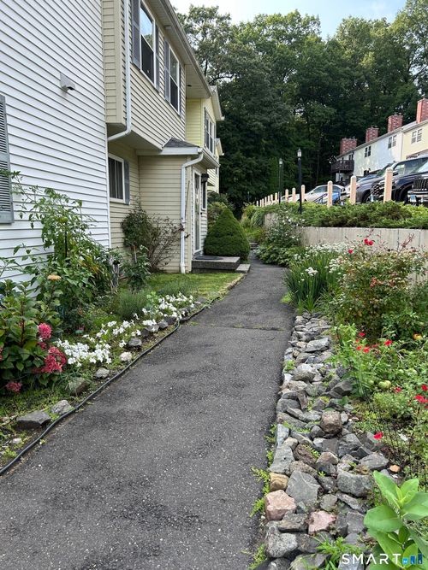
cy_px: 285
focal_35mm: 26
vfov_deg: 67.3
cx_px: 214
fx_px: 429
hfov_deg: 53.0
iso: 50
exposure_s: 1/853
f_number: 1.5
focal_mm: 5.7
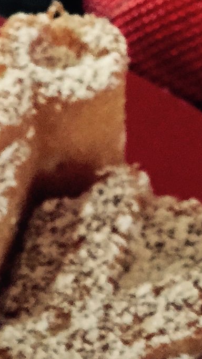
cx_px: -38
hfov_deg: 8.0
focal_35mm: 151
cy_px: 547
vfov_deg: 13.4
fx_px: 1438
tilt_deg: -57.1
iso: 125
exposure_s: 1/4
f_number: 2.2
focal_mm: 4.15
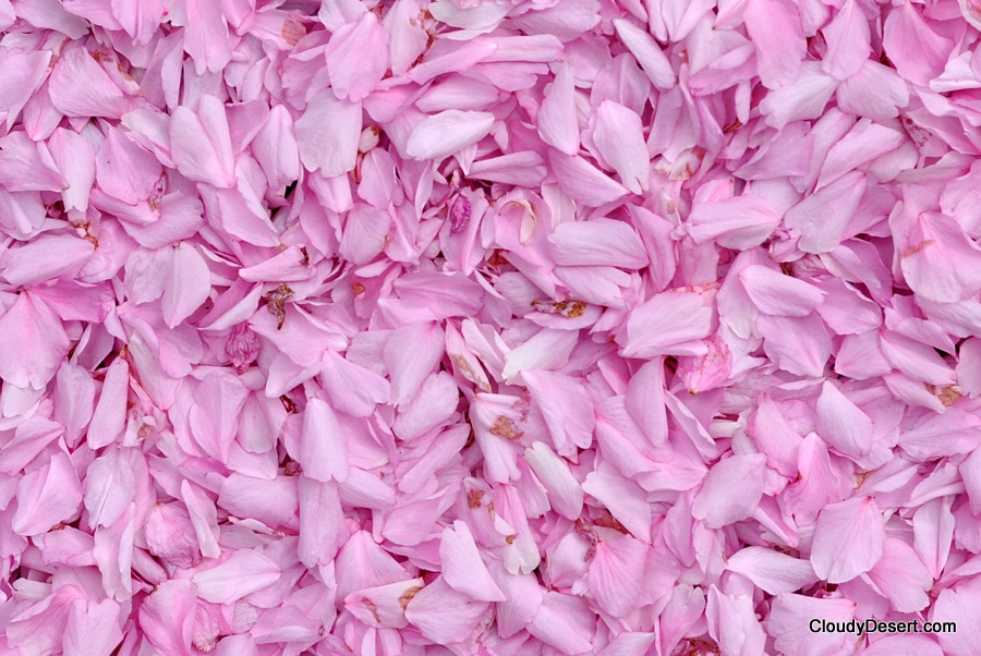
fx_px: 1364
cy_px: 328
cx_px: 490
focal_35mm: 50
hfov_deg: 39.6
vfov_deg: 27.1
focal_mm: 50
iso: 200
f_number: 5.6
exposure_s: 1/1600
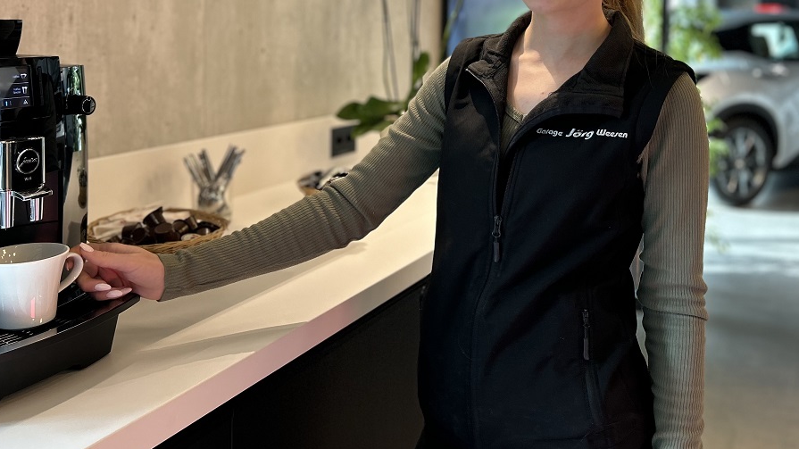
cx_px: 451
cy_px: 59
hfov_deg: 52.6
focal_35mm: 38
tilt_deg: -3.5
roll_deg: -0.7
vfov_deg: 30.0
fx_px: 805
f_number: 1.5
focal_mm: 5.7
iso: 125
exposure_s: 1/100
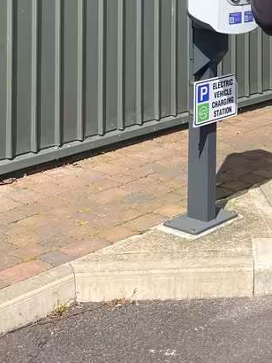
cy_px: -50
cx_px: 269
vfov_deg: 24.1
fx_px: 785
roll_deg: -0.9
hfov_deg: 19.1
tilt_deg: +0.6
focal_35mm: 75
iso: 32
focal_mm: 4.25
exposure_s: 1/3731
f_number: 1.8
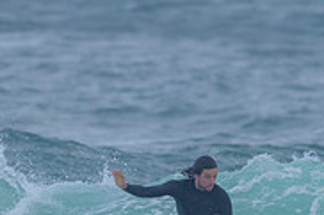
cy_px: 219
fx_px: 17561
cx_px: 87
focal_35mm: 1953
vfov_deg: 0.7
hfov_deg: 1.1
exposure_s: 1/2000
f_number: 5.6
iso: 640
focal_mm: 500
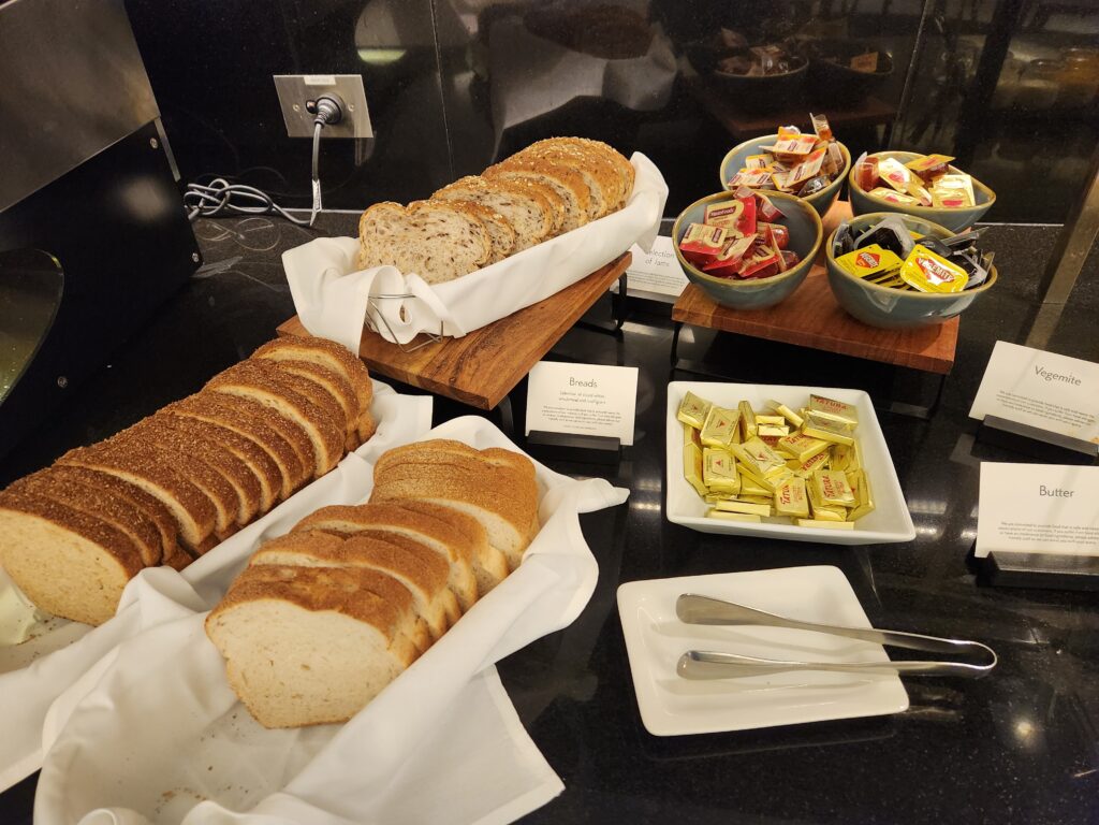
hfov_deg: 73.9
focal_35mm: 23
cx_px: 550
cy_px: 412
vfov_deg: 58.9
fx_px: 730
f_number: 1.8
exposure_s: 1/50
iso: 800
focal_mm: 5.4
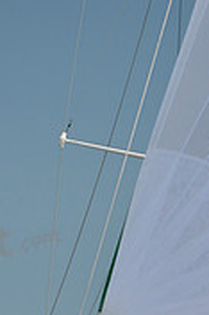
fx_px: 3883
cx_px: 153
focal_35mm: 445
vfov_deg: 4.6
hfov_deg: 3.1
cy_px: 496
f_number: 3.5
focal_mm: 135
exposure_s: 1/1250
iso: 200
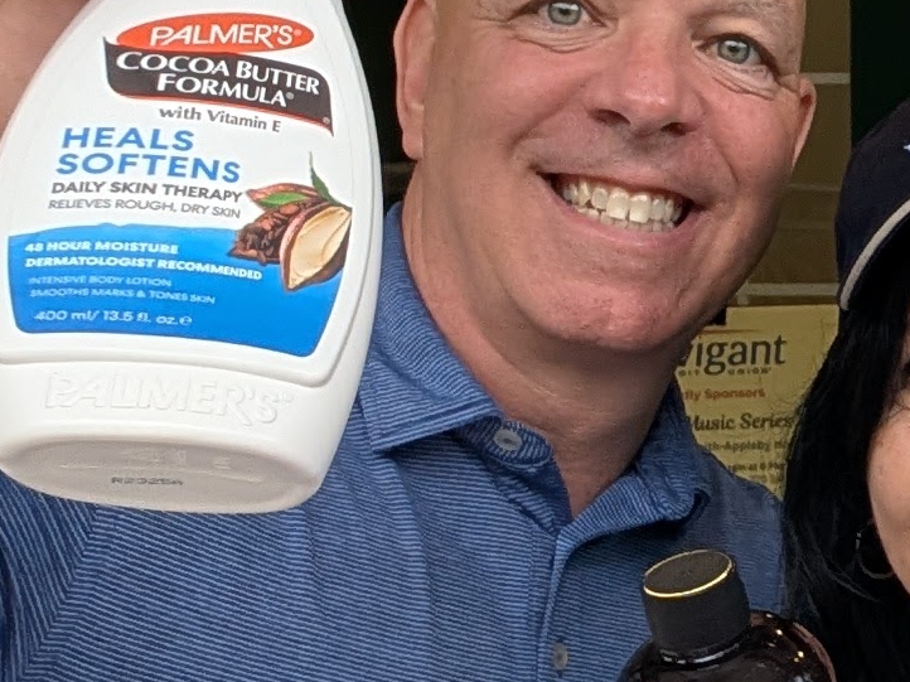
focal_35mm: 91
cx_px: 1709
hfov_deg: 17.1
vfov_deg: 16.0
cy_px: 642
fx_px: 2391
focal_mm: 2.71
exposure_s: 1/190
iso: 51
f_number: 2.2
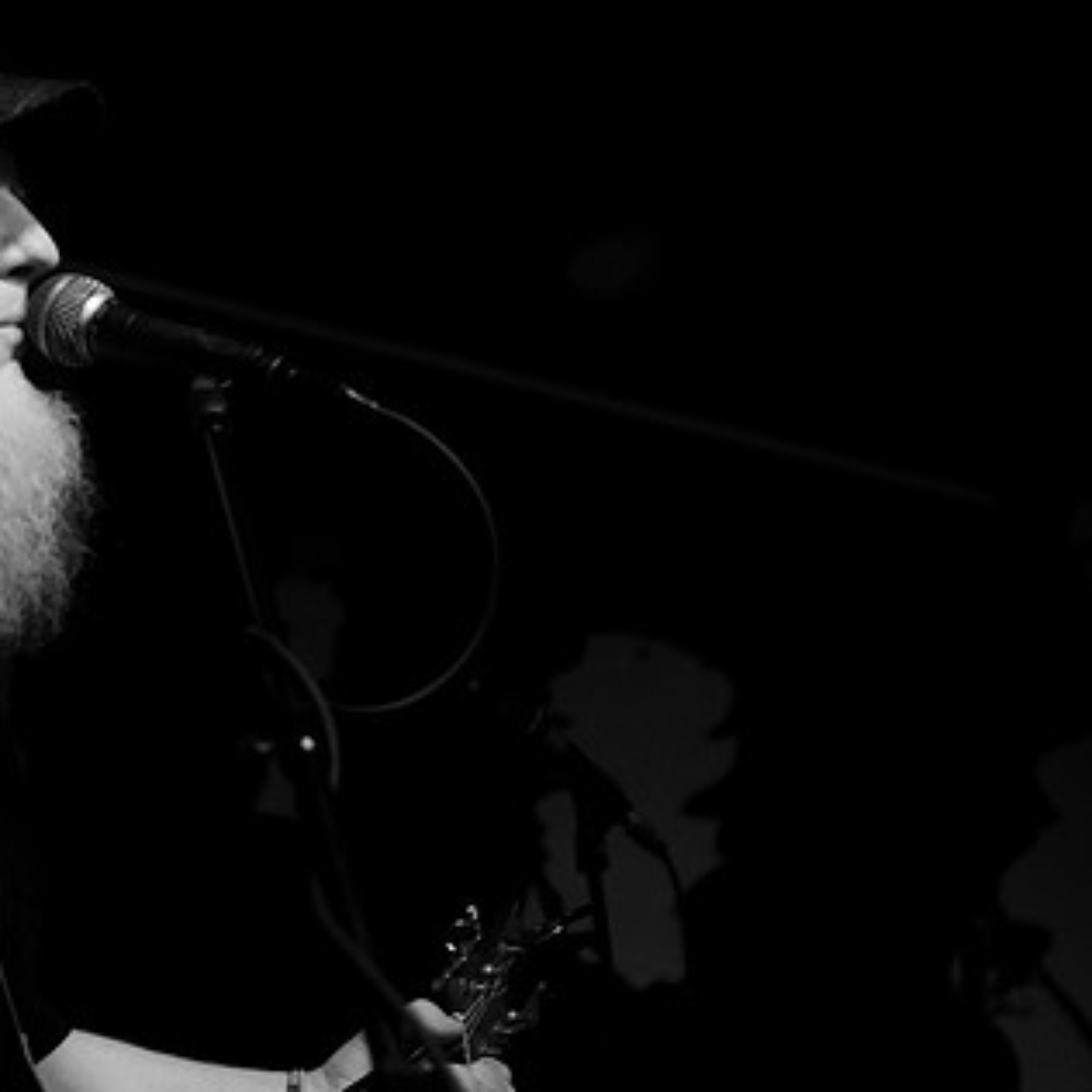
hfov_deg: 24.0
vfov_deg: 24.7
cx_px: 104
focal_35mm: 70
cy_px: 536
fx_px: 2498
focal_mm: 30
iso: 1600
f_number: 2.8
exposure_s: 1/50
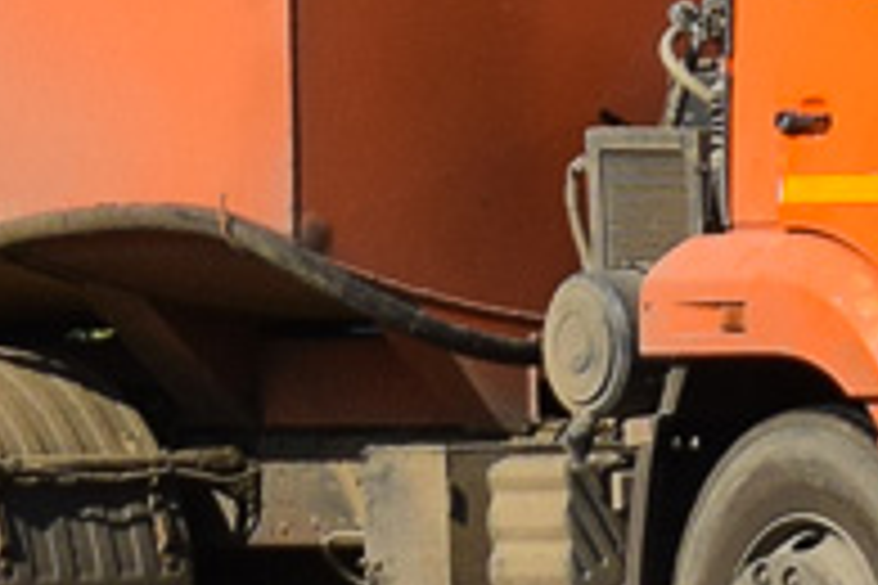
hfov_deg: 4.1
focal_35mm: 507
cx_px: 770
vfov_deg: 2.7
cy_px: -310
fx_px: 12366
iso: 200
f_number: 7.1
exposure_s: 1/1000
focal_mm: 55
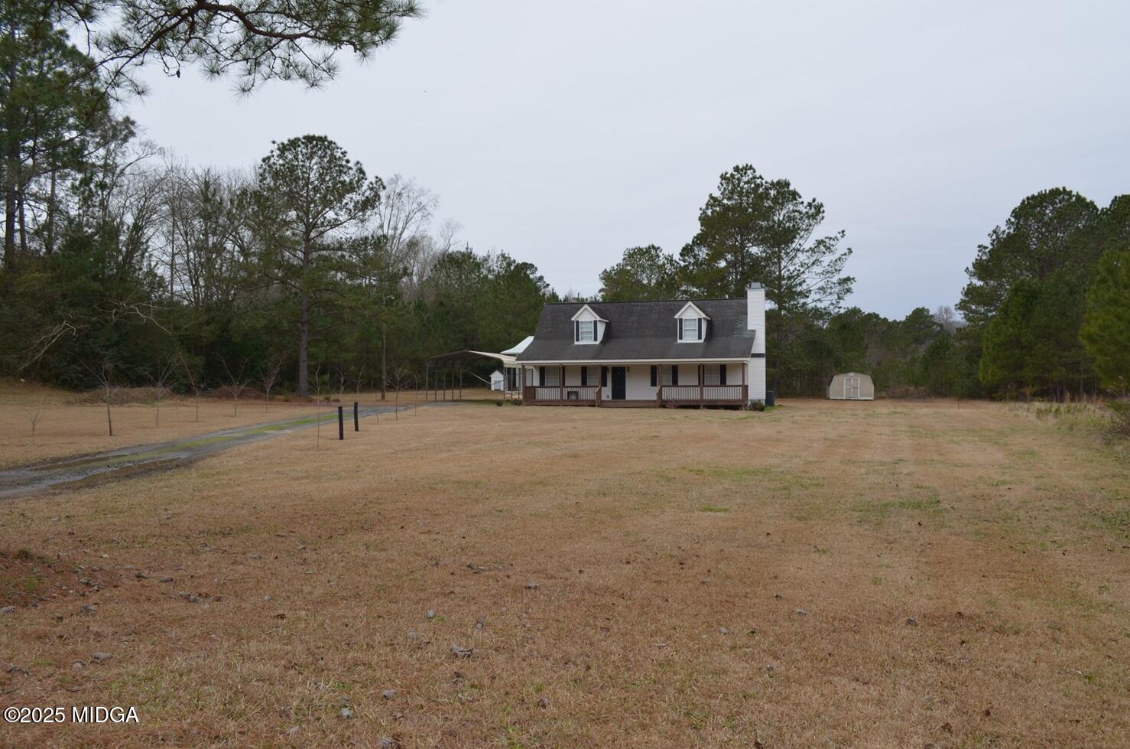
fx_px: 940
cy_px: 374
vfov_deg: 43.4
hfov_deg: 62.0
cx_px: 565
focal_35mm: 30
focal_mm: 20
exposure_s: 1/200
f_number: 7.1
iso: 100
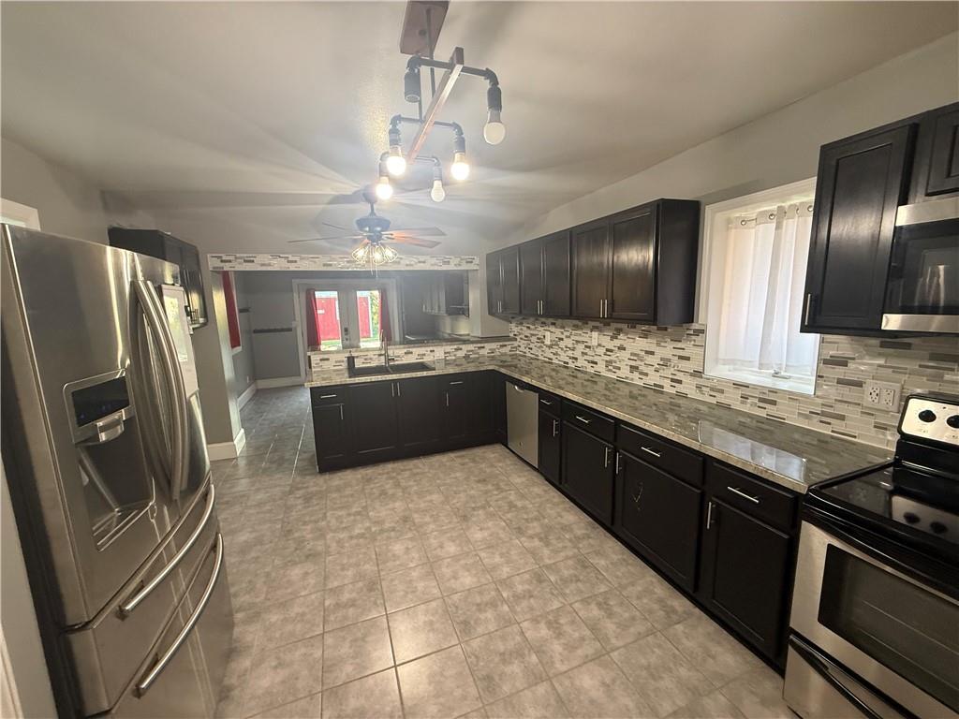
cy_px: 360
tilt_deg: -8.8
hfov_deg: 102.1
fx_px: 388
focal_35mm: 14
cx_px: 480
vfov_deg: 85.7
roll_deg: +1.6
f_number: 2.2
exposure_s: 1/60
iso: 400
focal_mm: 2.22
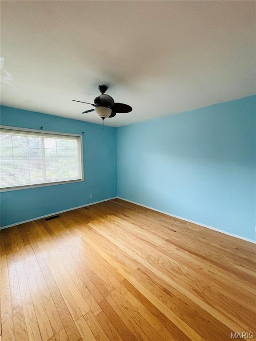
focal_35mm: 14
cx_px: 128
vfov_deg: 102.1
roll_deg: +0.1
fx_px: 138
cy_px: 170
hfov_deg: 85.7
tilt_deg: -3.6
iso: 800
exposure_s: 1/60
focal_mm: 2.22
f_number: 2.2
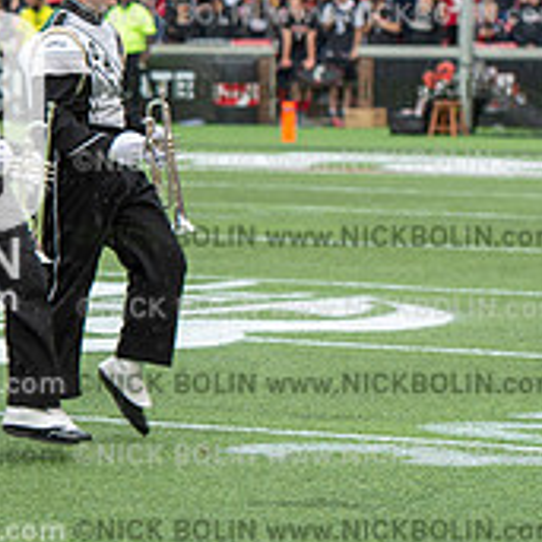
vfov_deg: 5.4
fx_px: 5722
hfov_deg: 5.4
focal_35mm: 323
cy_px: 162
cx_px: -181
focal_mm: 112
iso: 400
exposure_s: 1/500
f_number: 4
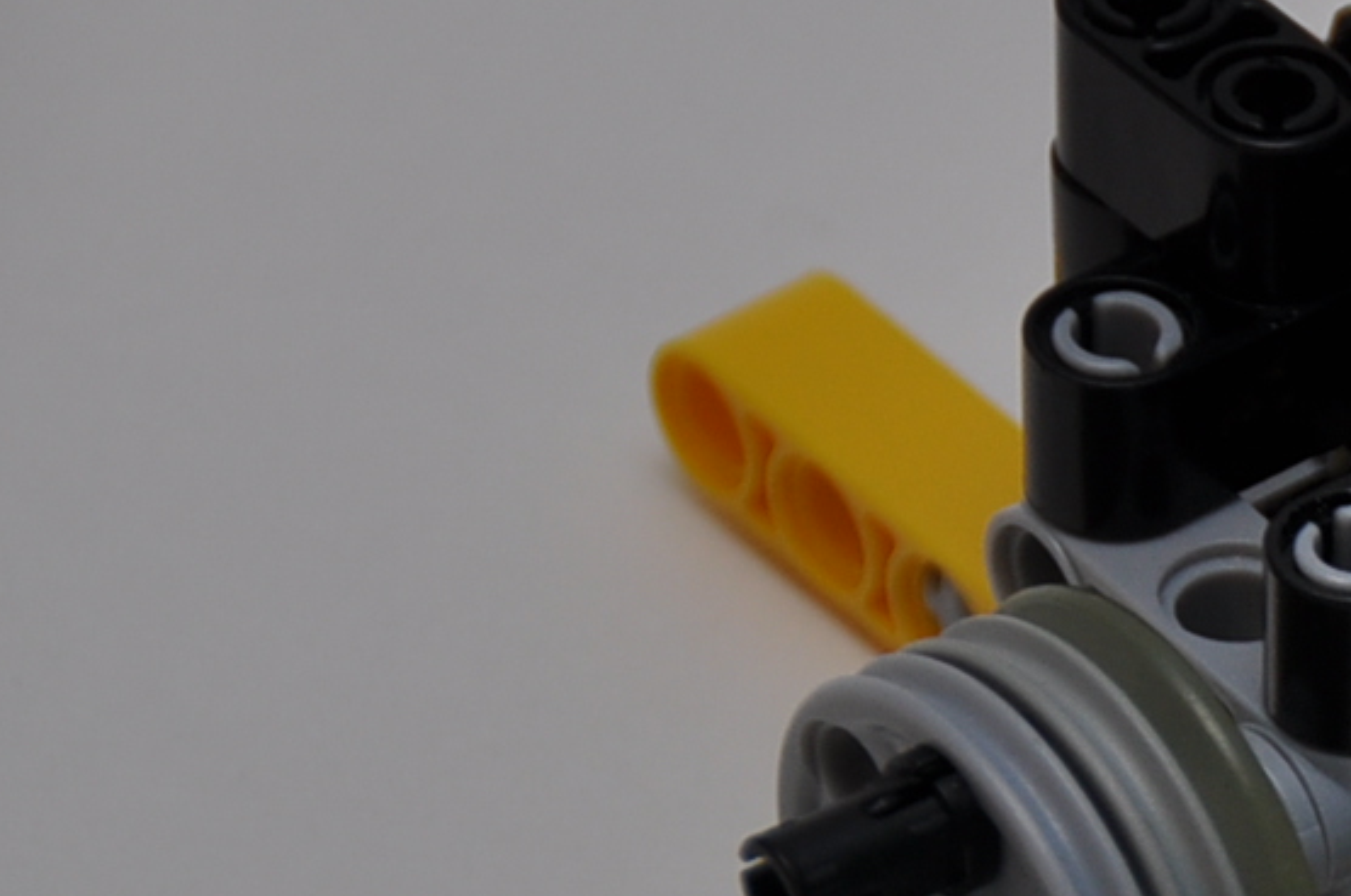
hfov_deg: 3.7
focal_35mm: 550
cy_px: 1302
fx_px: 20608
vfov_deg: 2.5
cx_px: 2527
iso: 200
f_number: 5.3
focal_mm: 95
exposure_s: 1/60
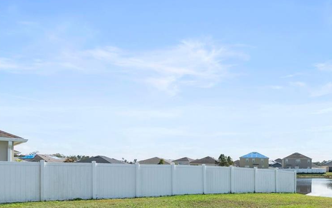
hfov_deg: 44.6
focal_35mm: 35
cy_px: 169
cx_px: 350
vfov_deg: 35.0
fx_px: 317
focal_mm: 16
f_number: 8
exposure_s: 1/1600
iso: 800
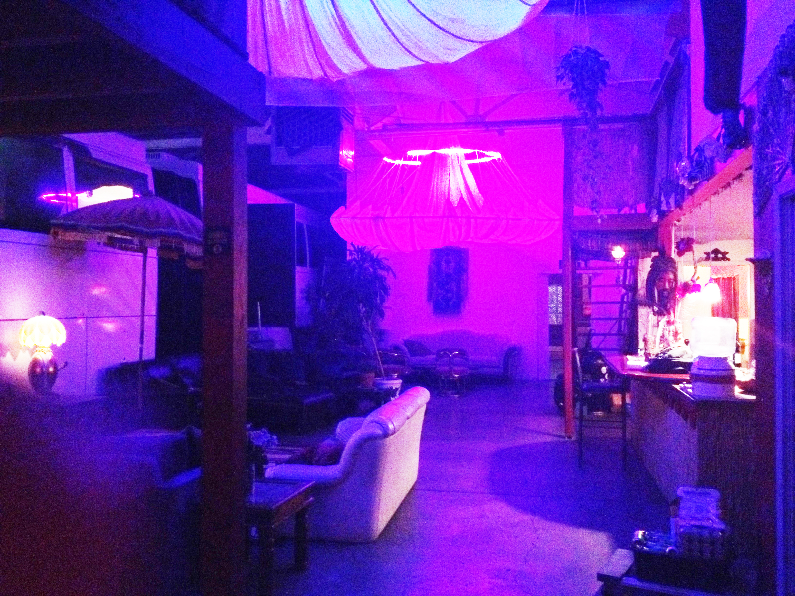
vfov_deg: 40.7
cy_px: 298
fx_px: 804
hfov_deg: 52.6
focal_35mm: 35
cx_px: 398
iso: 800
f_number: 2.4
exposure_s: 1/15
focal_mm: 4.28
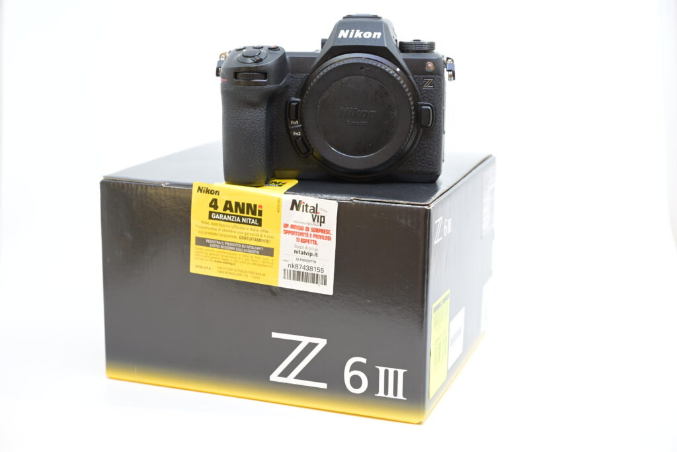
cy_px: 226
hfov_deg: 35.0
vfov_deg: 23.8
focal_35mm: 57
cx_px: 338
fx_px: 1072
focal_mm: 57
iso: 1250
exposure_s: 1/160
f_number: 5.6
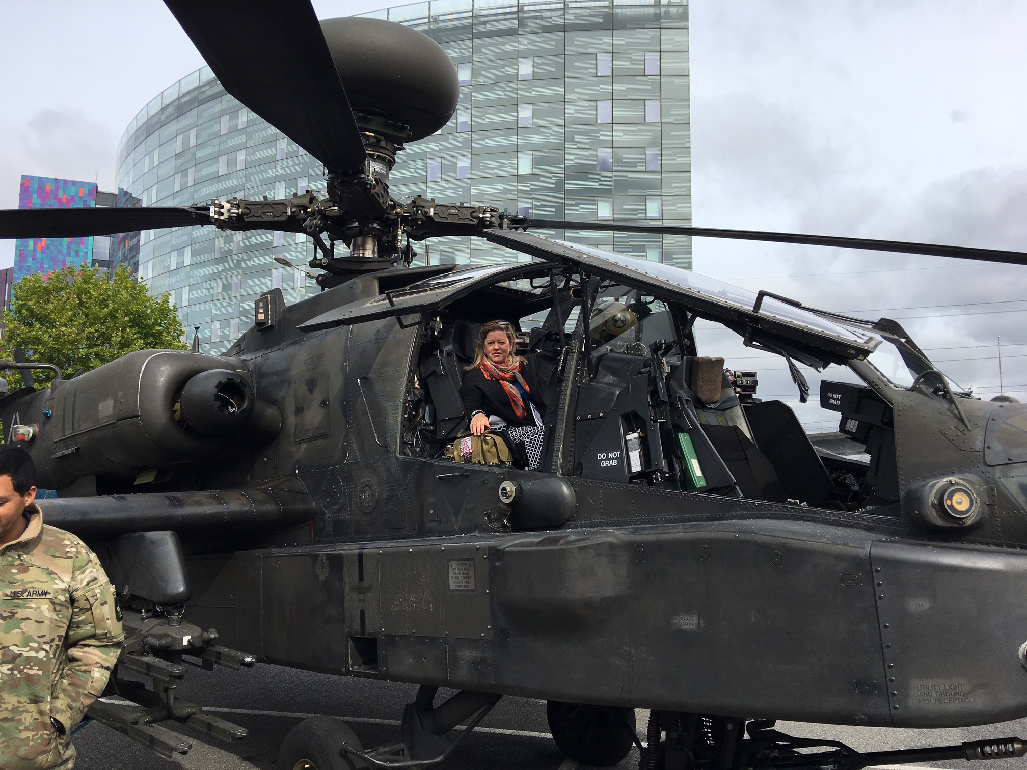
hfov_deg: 61.7
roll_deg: -0.6
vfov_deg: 48.2
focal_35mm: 29
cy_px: 385
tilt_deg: +8.3
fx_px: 860
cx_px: 514
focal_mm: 4.15
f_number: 2.2
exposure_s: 1/1115
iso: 25
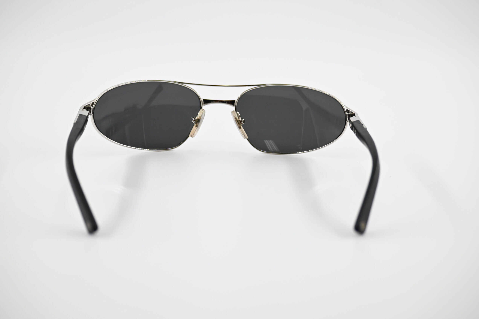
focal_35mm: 90
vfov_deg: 15.2
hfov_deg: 22.6
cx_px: 240
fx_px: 1197
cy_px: 160
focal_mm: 60
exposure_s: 1/500
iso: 400
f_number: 4.8
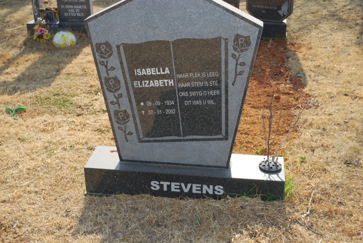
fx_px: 484
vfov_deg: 28.1
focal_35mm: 48
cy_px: 122
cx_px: 182
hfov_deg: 41.1
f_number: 5
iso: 100
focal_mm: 32
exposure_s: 1/200
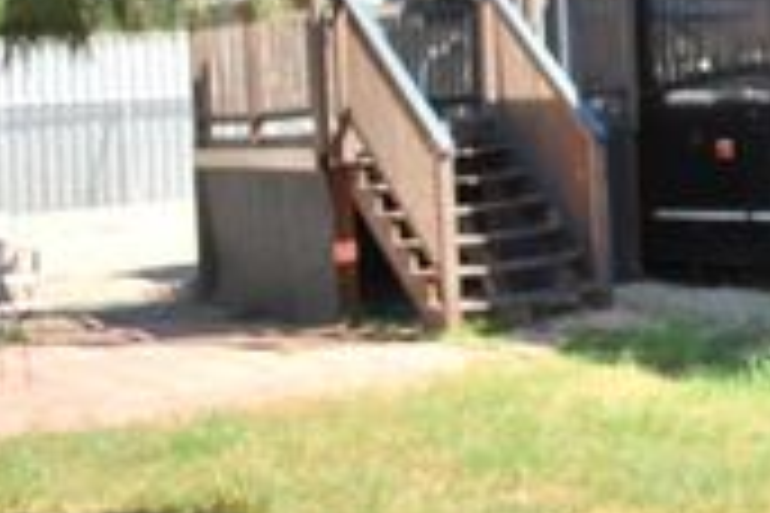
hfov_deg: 23.3
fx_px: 1690
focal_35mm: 79
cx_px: 941
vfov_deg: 16.8
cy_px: -38
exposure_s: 1/640
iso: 200
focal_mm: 18
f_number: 3.5
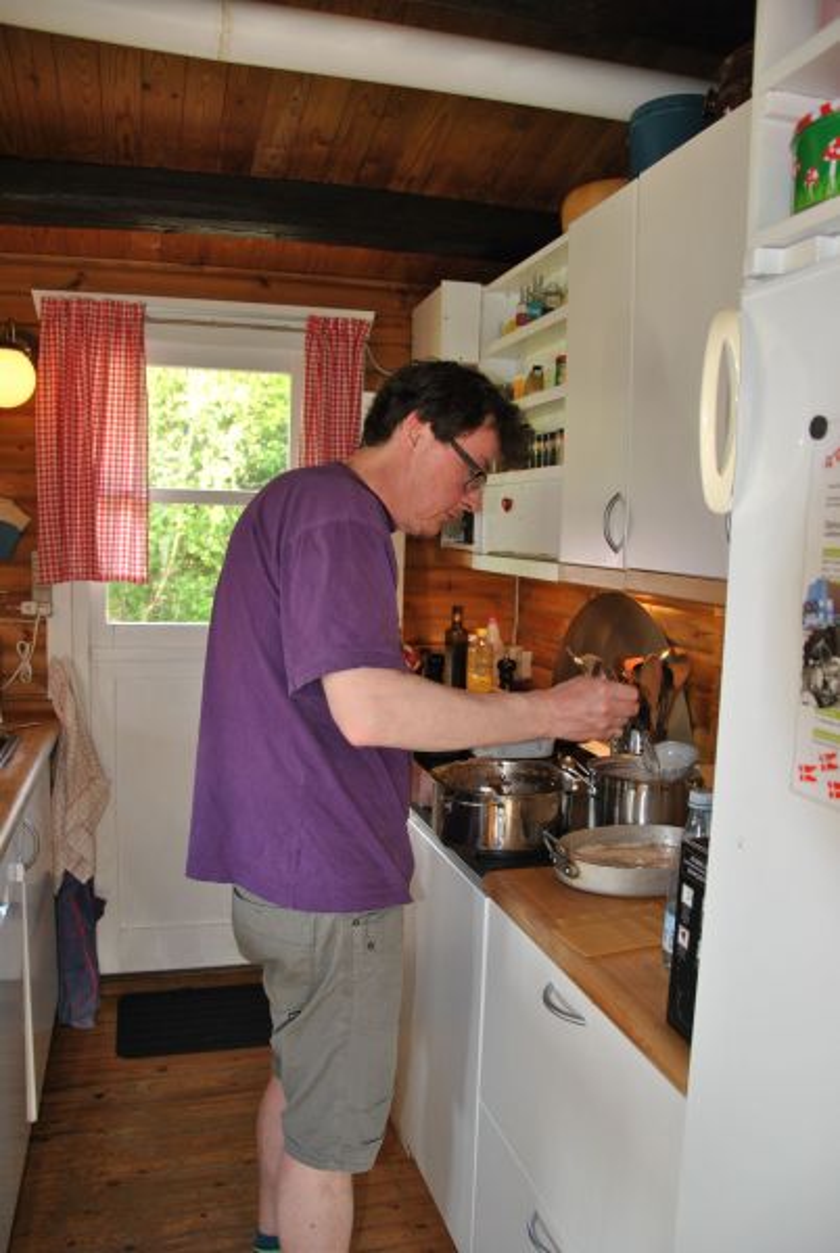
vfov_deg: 67.3
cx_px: 420
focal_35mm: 27
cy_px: 626
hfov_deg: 48.1
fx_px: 942
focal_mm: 18
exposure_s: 1/60
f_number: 3.5
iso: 200
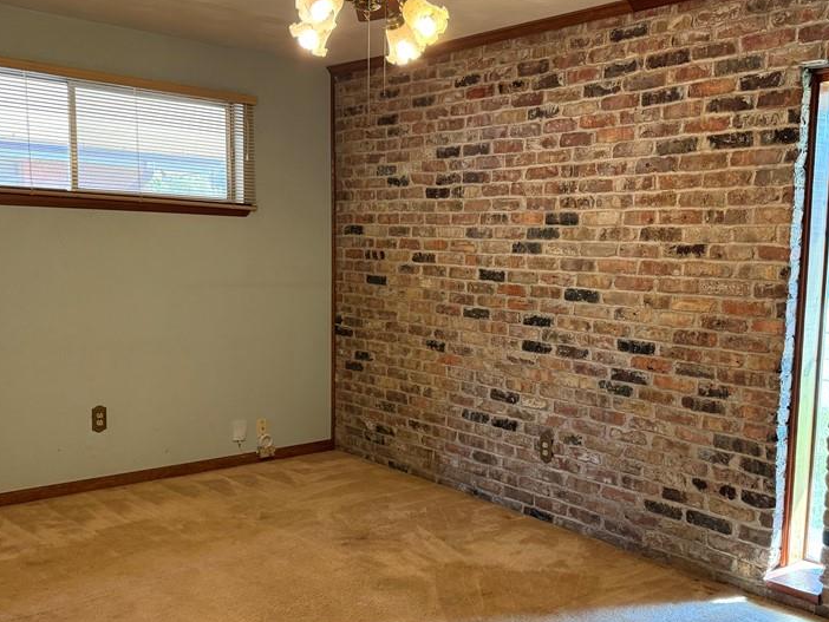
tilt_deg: -6.0
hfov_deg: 52.4
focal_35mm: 35
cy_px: 351
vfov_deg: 40.6
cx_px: 483
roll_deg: -1.9
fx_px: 838
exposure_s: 1/120
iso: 320
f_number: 1.78
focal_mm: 6.76
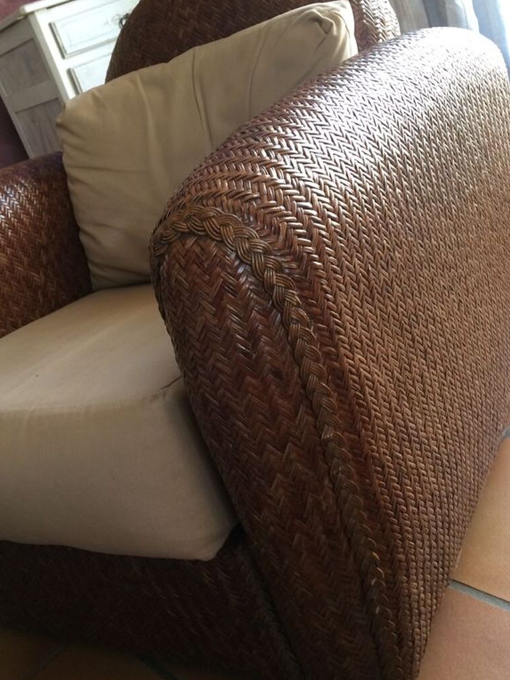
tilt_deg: -20.1
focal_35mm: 38
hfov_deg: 37.6
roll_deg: +23.1
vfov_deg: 49.0
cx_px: 202
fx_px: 746
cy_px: 347
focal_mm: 4.15
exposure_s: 1/33
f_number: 2.2
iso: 125
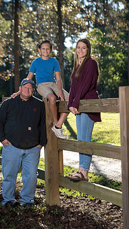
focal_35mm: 104
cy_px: 123
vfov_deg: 20.6
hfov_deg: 11.6
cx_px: 65
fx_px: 634
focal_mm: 85
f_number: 4
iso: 50
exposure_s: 1/125
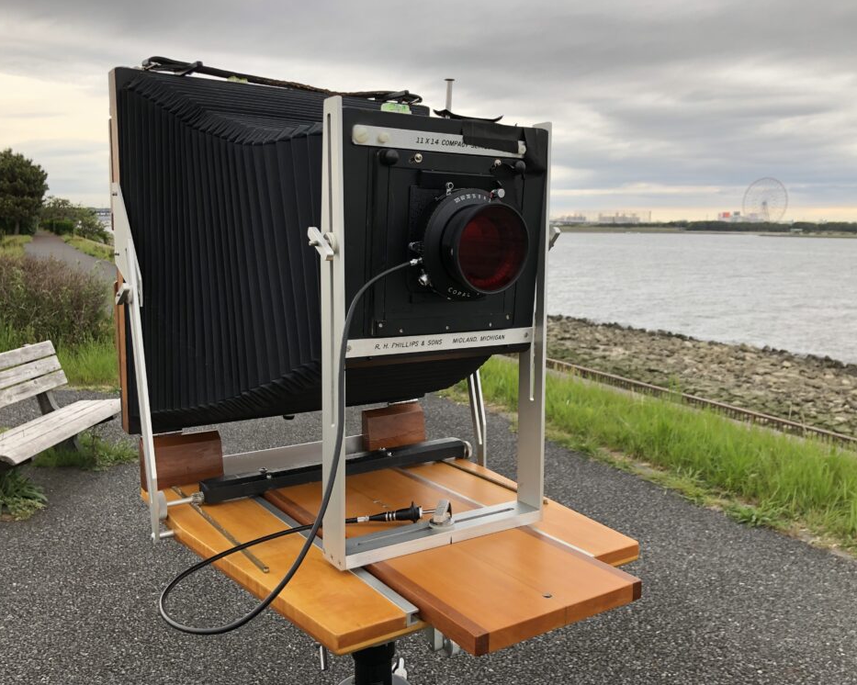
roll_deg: +0.2
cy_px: 349
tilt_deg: -8.5
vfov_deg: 48.5
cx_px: 432
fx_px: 761
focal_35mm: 30
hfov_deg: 58.8
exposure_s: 1/130
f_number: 1.8
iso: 20
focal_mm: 4
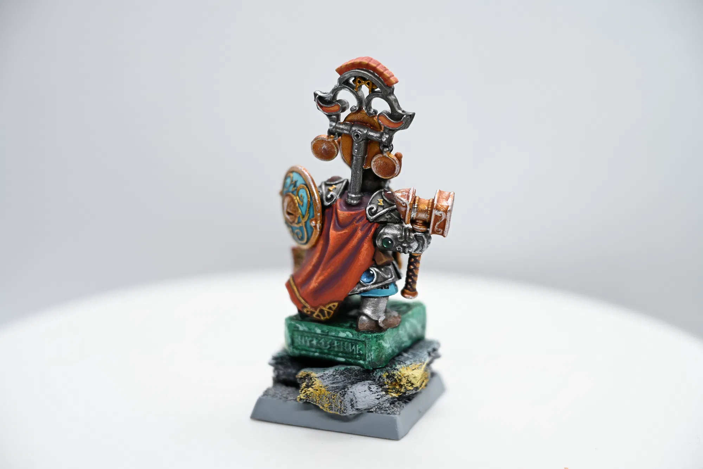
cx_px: 352
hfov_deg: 21.0
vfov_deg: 14.1
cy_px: 234
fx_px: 1894
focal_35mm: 97
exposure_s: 1/30
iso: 64
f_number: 5.6
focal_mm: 97
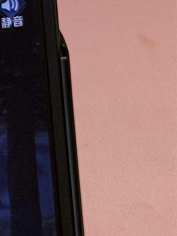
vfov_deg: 6.4
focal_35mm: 311
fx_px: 2119
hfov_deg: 4.5
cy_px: 25
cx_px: -395
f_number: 1.78
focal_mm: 6.76
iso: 80
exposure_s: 1/120
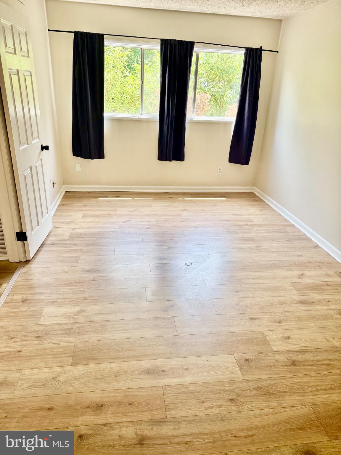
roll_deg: -2.2
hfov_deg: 56.8
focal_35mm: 24
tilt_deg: -24.2
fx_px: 315
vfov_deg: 71.6
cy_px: 228
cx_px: 170
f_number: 1.78
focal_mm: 6.76
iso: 80
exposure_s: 1/247
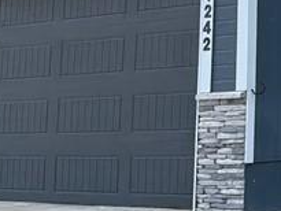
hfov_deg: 14.8
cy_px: -70
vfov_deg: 12.0
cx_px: 463
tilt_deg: +9.6
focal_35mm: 120
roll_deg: +0.3
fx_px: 975
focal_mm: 6.76
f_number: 1.78
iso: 125
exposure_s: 1/3953
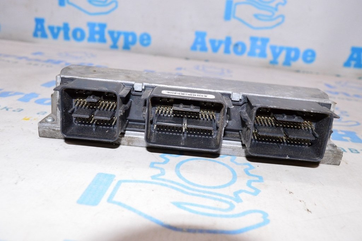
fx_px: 332
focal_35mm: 33
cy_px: 120
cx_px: 181
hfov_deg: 57.3
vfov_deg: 39.9
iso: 1600
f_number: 8
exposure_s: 1/160
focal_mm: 22
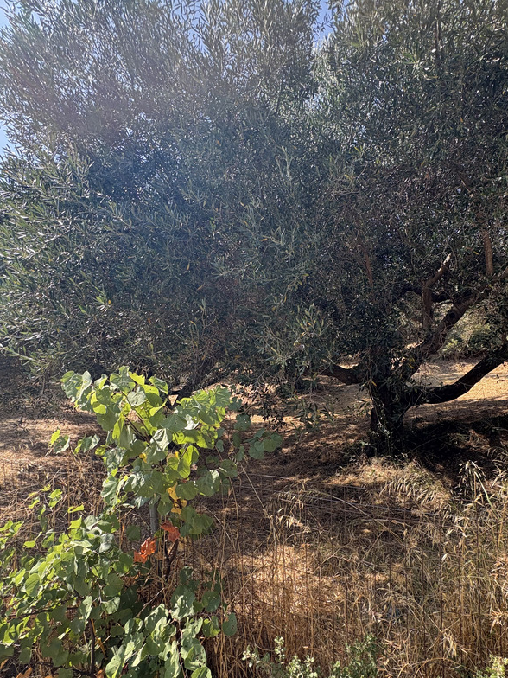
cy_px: 381
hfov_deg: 71.1
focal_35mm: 18
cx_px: 295
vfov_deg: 87.3
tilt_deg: +7.6
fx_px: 352
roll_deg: +0.3
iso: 40
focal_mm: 2.22
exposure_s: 1/253
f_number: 2.2
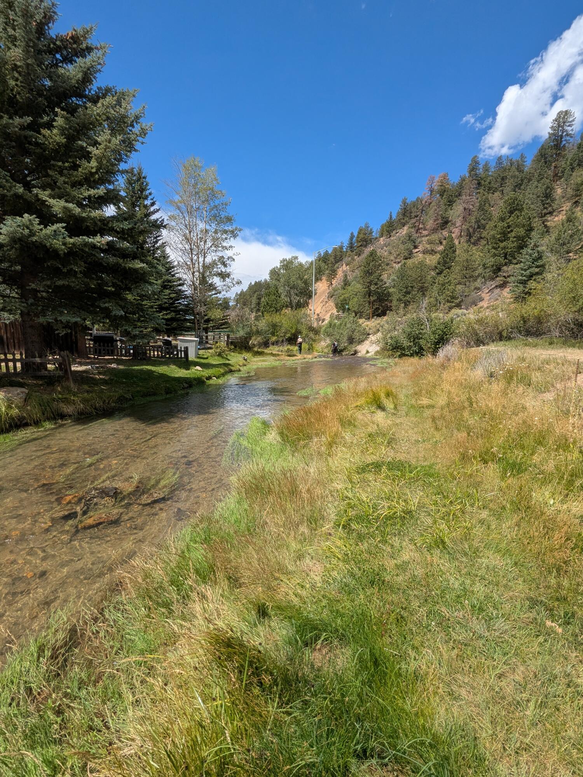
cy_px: 388
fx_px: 359
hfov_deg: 78.1
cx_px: 292
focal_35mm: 16
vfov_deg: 94.5
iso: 45
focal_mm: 2.22
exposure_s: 1/1462
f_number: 2.2
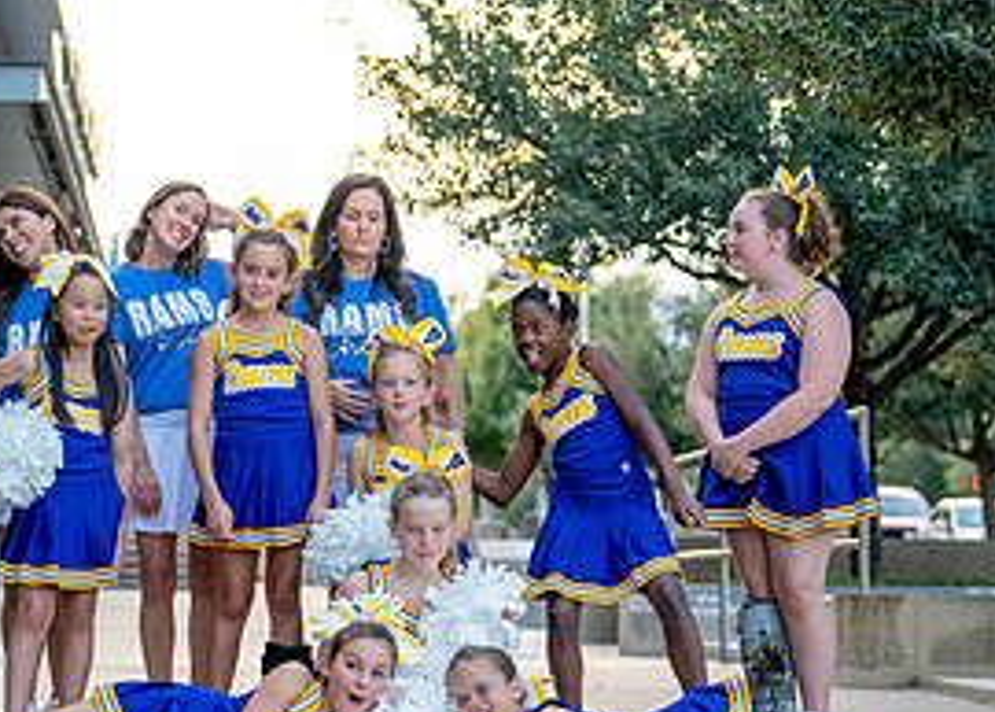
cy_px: 464
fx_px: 3279
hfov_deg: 17.1
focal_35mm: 116
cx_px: 173
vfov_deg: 12.4
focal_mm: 50
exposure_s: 1/400
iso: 640
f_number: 2
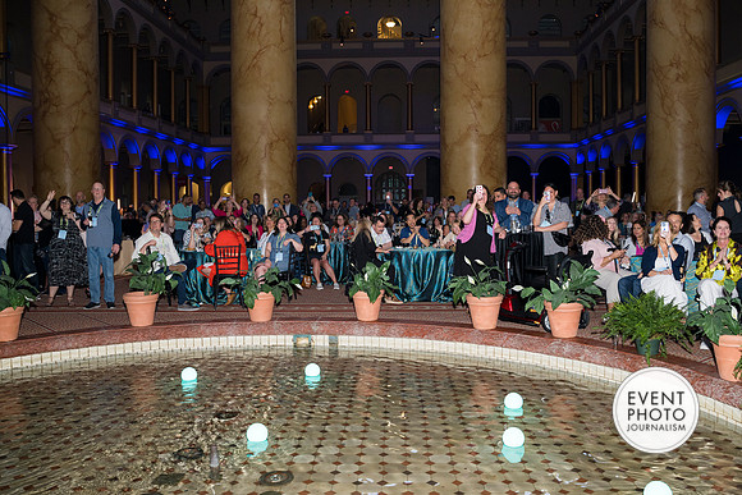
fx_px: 625
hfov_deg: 61.4
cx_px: 387
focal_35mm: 30
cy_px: 245
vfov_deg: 43.2
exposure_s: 1/100
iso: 800
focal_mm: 28
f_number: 4
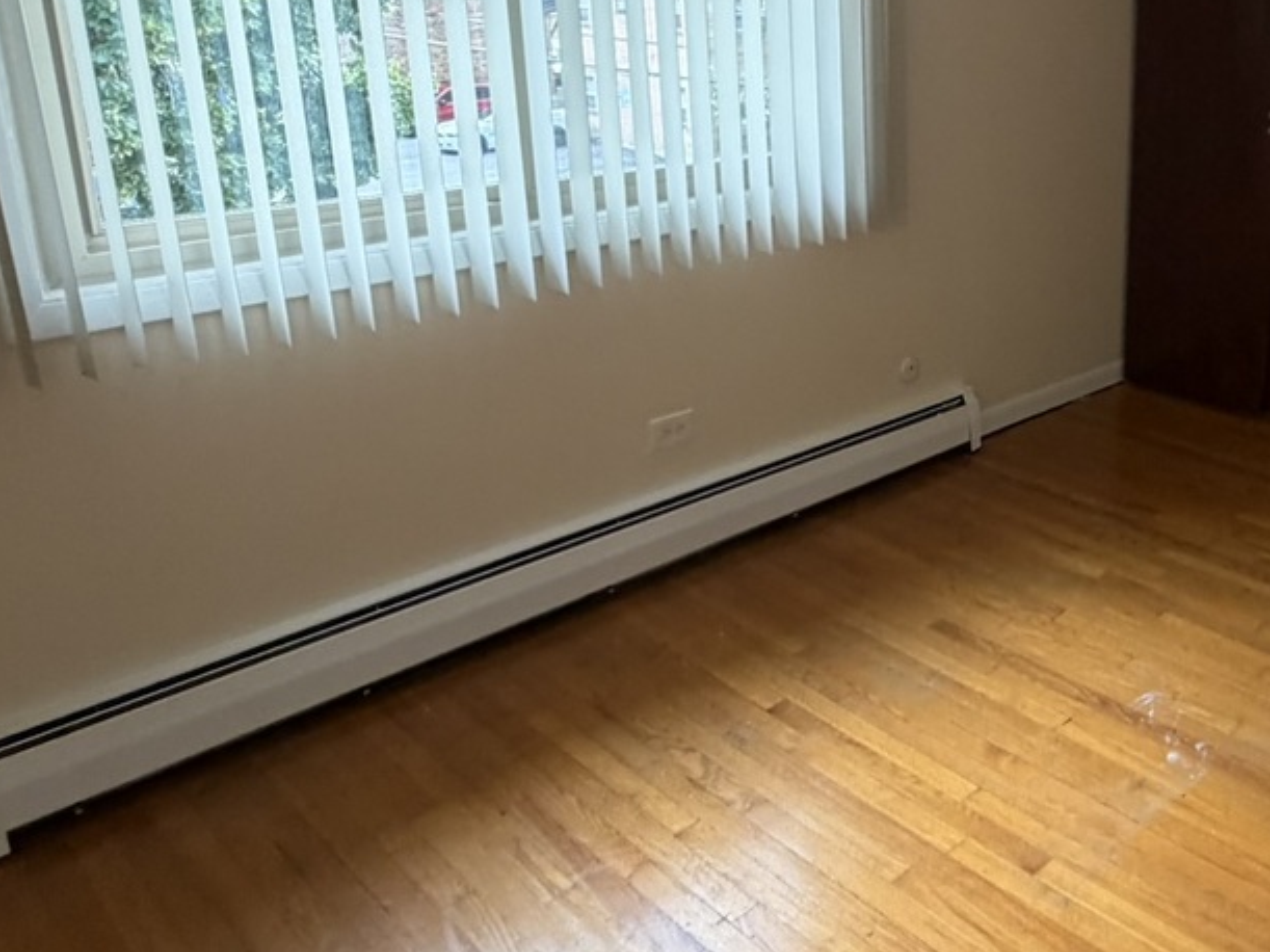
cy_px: 281
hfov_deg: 50.2
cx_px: 1104
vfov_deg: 42.1
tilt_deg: -14.5
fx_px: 1210
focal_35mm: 33
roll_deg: -1.3
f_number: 2.2
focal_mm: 2.22
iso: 320
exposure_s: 1/91
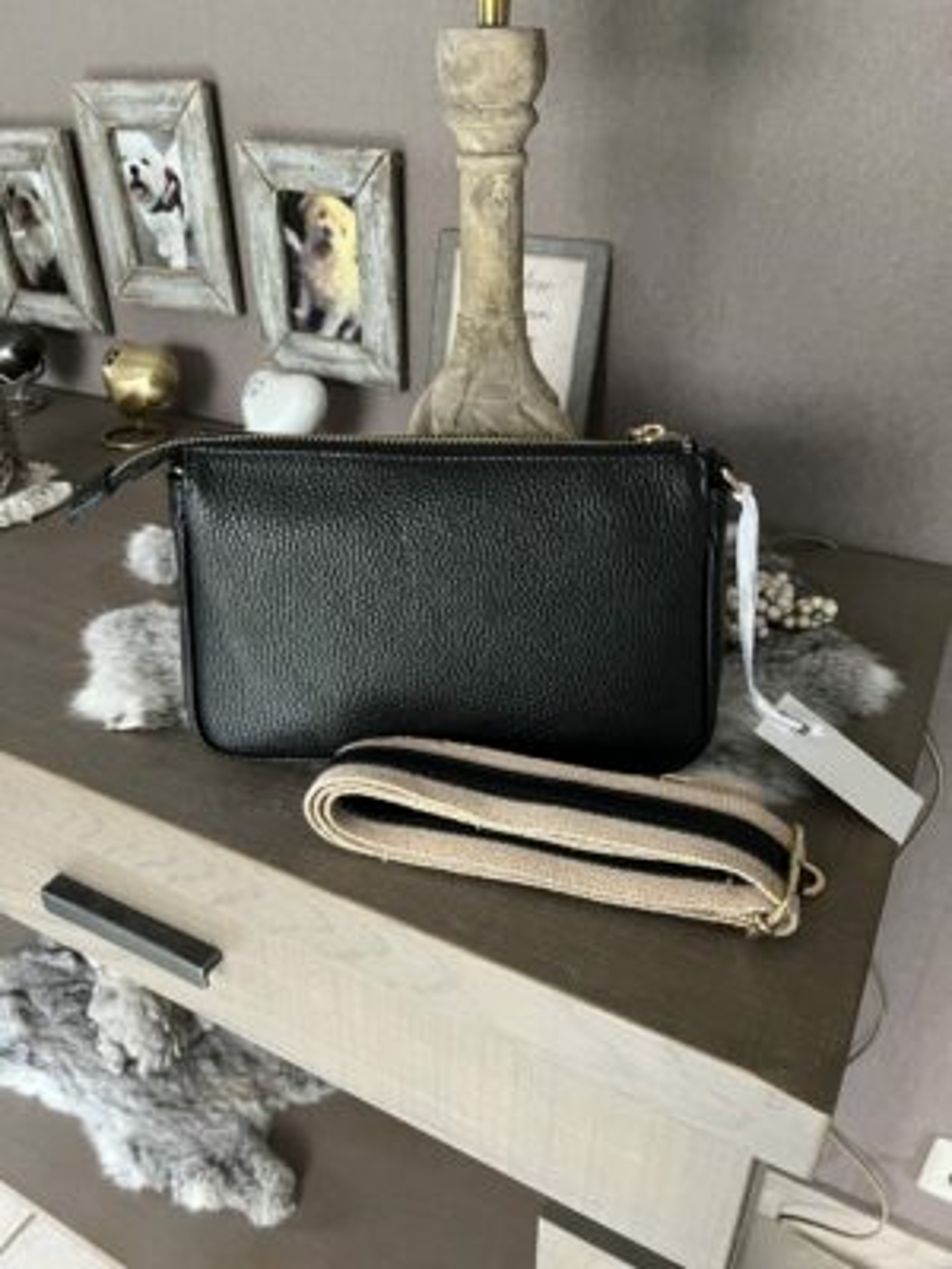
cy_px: 634
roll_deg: +0.5
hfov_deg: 53.1
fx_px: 953
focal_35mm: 26
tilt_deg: -30.1
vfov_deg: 67.3
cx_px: 476
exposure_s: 1/60
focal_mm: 5.7
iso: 500
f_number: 1.5
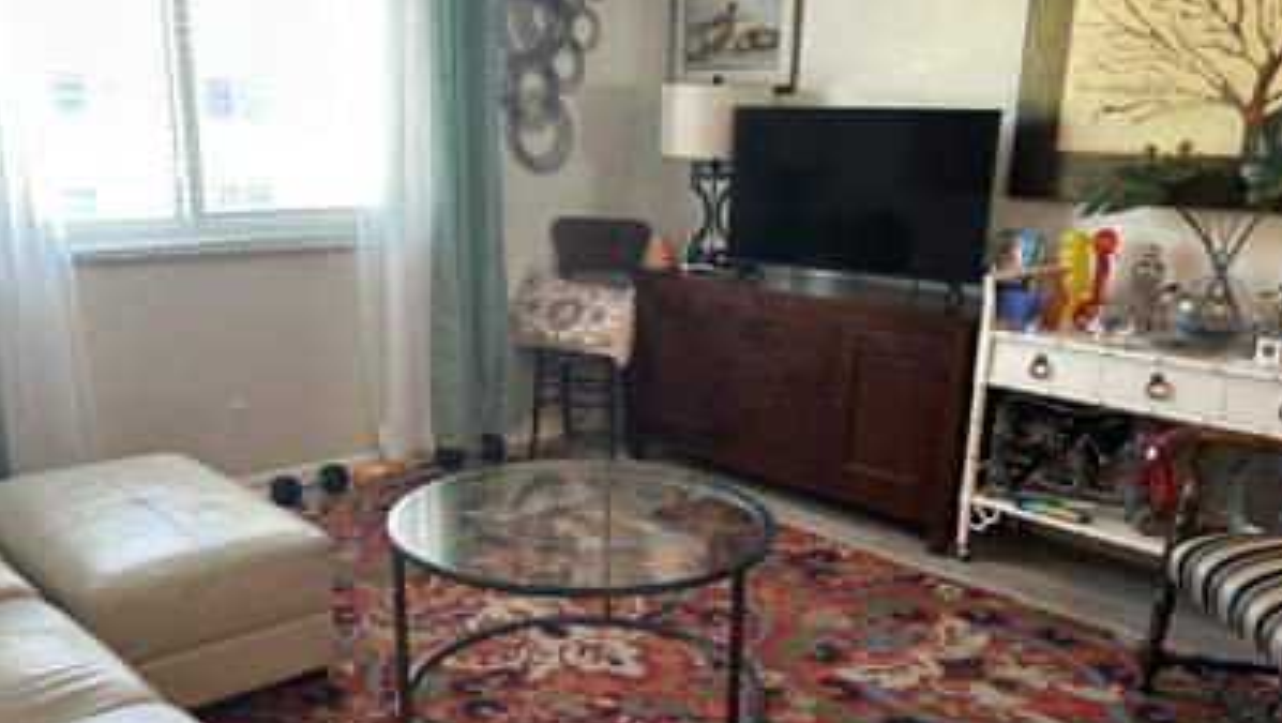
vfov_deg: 34.3
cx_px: 610
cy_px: 496
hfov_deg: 58.0
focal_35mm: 34
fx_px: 1156
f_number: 1.5
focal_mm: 5.7
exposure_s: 1/60
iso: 250
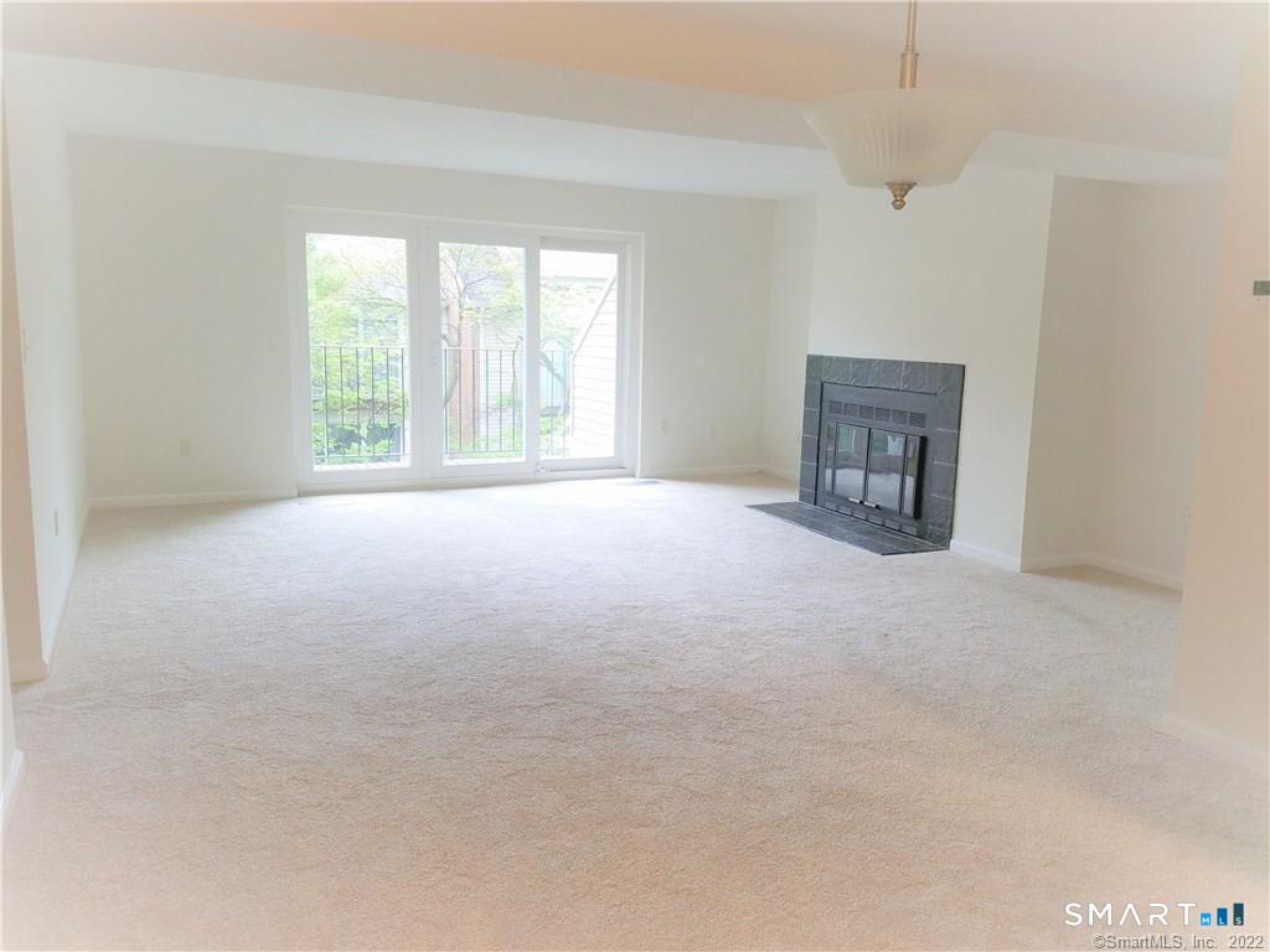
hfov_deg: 67.3
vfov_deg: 53.1
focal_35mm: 26
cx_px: 635
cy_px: 476
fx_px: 954
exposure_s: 1/60
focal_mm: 4.2
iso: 125
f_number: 1.7
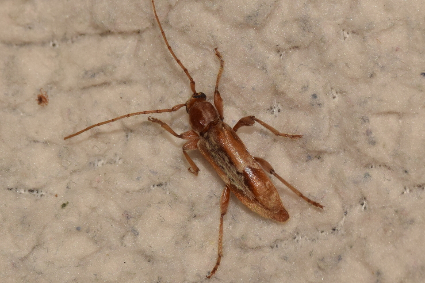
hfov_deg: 9.8
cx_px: 212
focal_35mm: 210
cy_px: 142
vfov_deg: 6.5
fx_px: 2478
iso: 400
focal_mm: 140
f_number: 14
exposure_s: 1/200
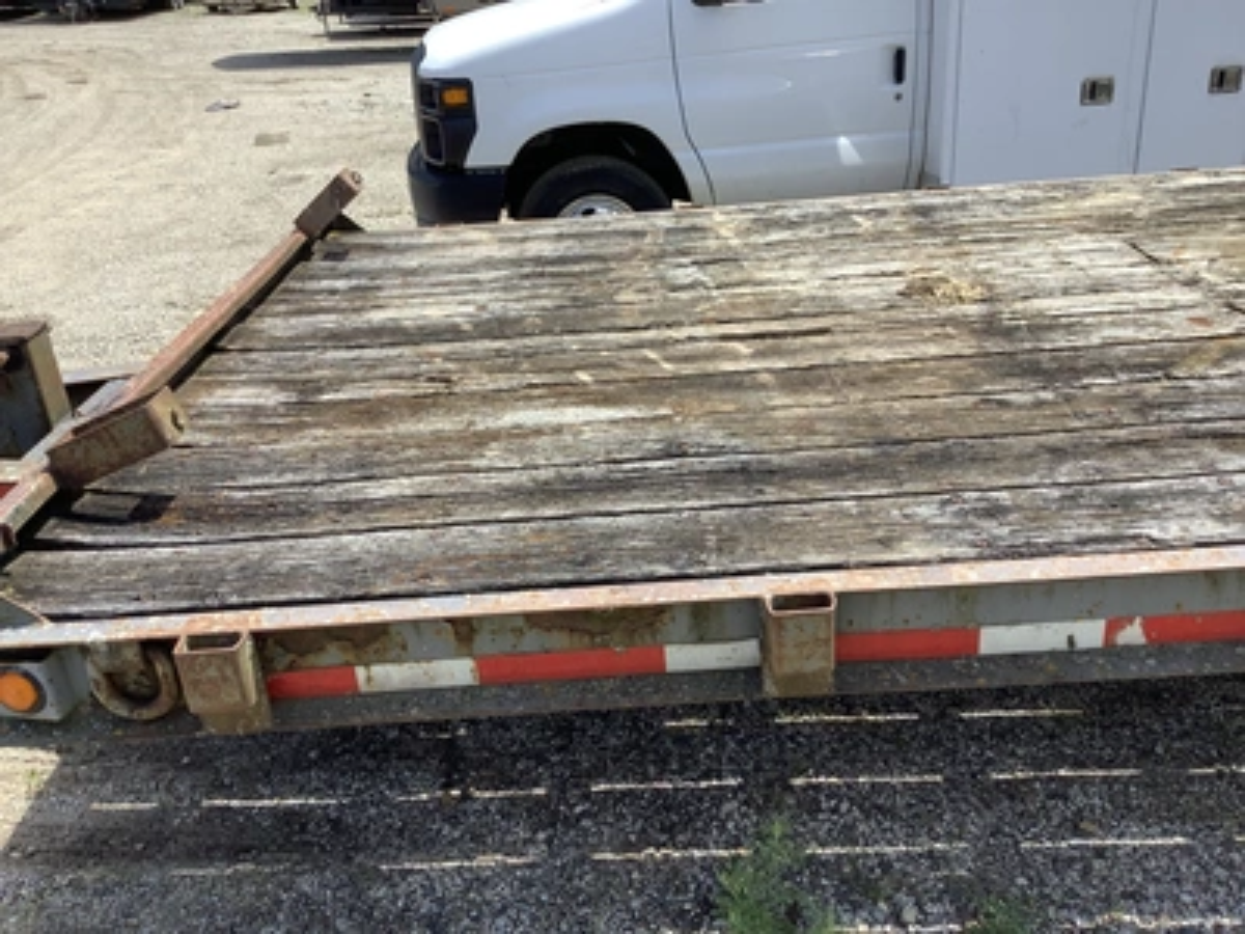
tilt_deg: -23.1
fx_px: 1115
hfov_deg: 58.4
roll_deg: -0.7
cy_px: 467
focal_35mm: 31
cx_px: 622
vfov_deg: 45.4
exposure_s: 1/791
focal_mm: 3.3
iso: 25
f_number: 2.4
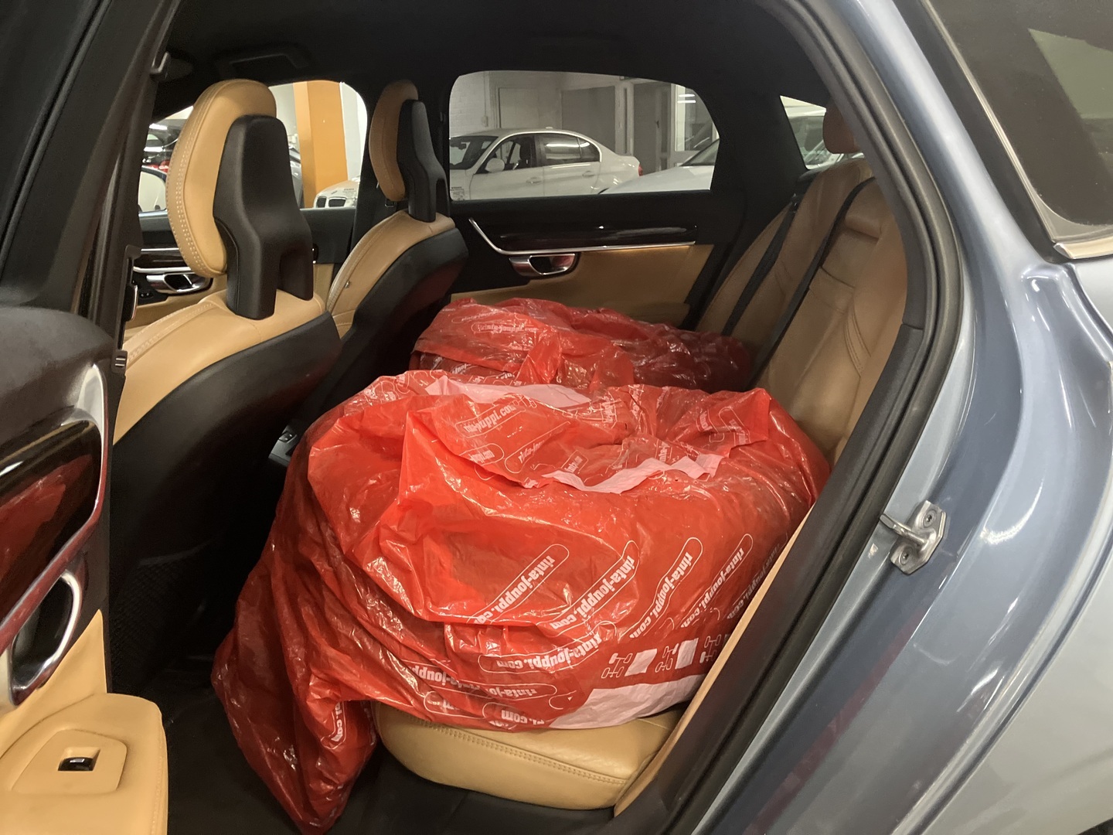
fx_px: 900
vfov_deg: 49.7
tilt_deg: -14.8
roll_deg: +2.5
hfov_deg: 63.4
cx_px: 556
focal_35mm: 28
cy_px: 418
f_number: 1.8
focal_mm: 3.99
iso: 400
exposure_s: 1/25
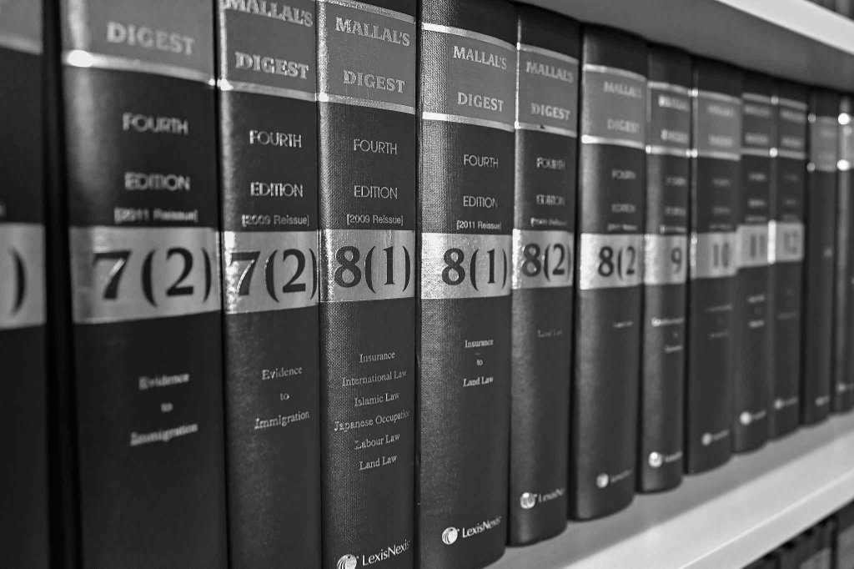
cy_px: 284
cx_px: 427
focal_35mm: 40
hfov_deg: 48.5
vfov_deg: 33.4
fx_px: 949
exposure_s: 1/125
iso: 400
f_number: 4.5
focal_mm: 40
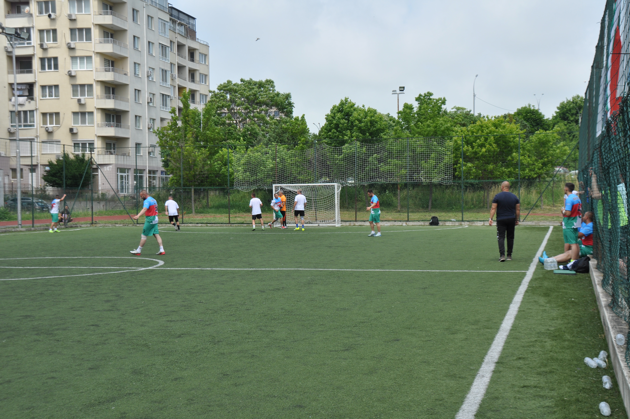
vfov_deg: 28.0
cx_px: 315
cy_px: 210
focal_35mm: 48
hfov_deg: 41.2
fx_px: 839
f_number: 8
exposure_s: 1/250
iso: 200
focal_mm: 32
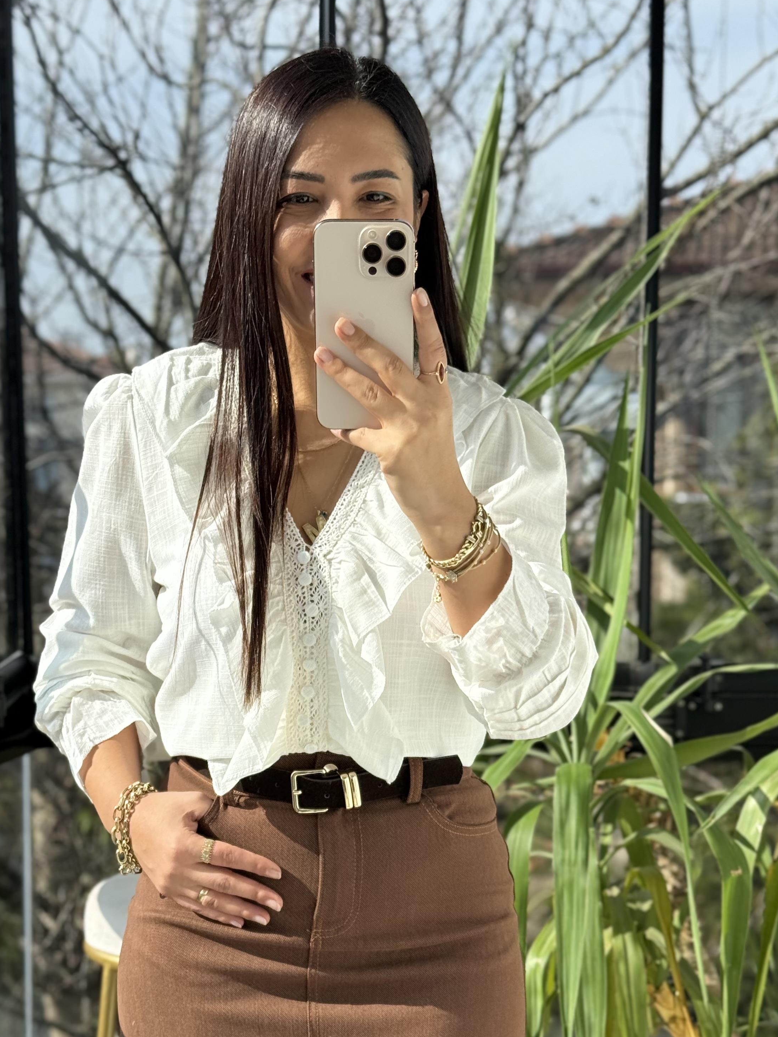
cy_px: 703
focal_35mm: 66
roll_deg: +0.0
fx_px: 1978
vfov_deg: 29.2
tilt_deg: -17.7
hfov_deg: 22.3
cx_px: 385
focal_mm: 6.76
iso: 100
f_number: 1.78
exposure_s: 1/1678
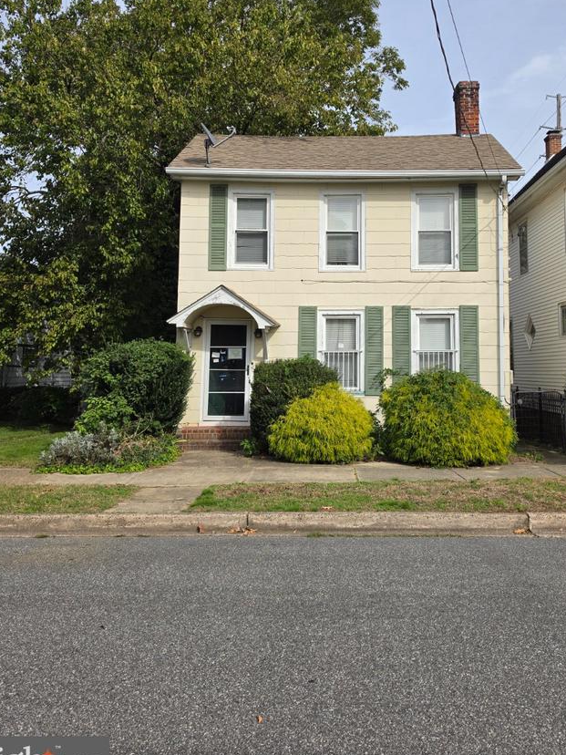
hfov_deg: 46.7
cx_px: 318
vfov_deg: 59.4
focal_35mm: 30
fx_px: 654
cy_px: 296
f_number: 1.4
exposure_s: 1/7329
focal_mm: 6.5
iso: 64
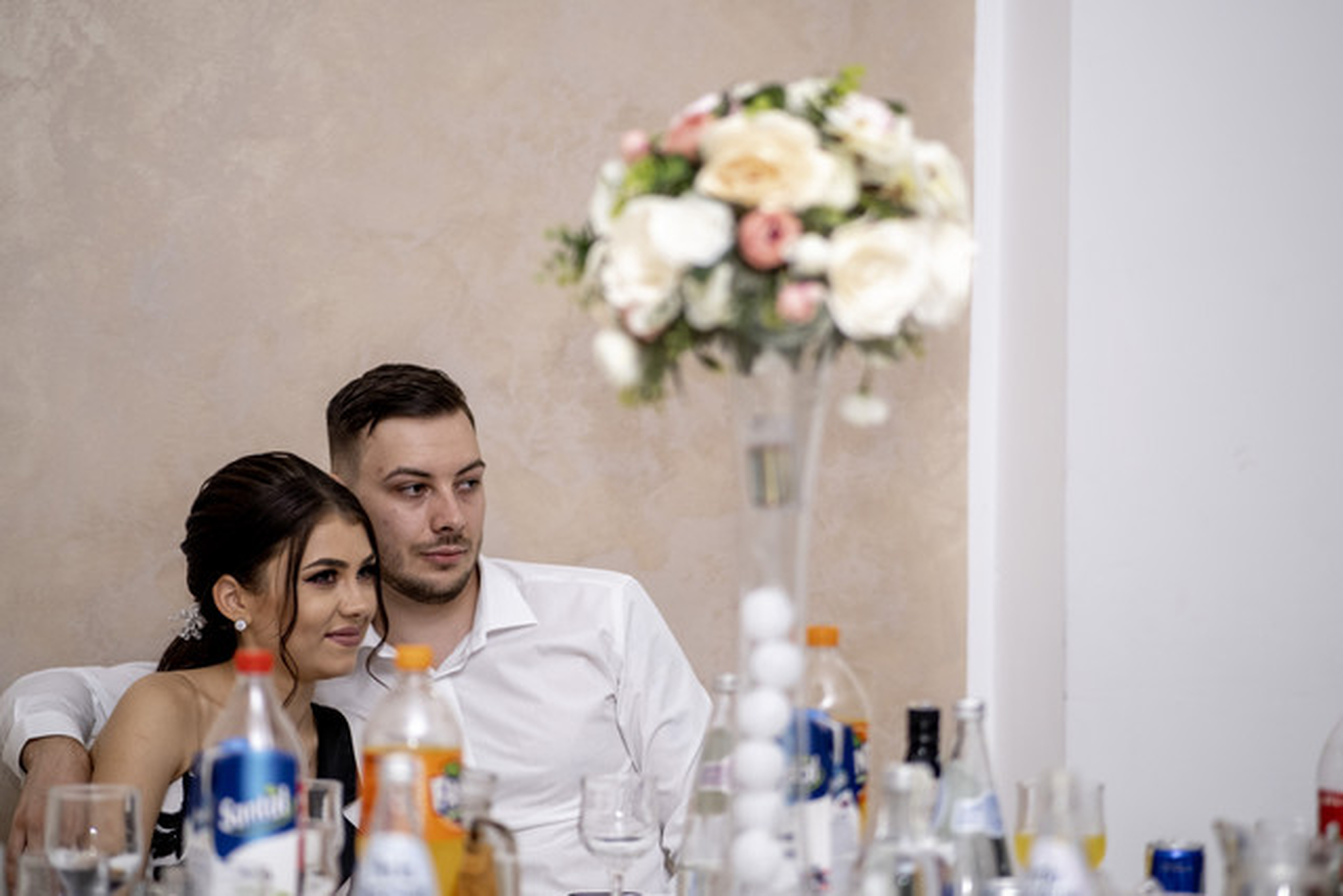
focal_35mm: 128
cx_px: 672
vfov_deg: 10.7
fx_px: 4776
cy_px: 448
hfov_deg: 16.0
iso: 1000
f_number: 1.8
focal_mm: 85
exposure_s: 1/200
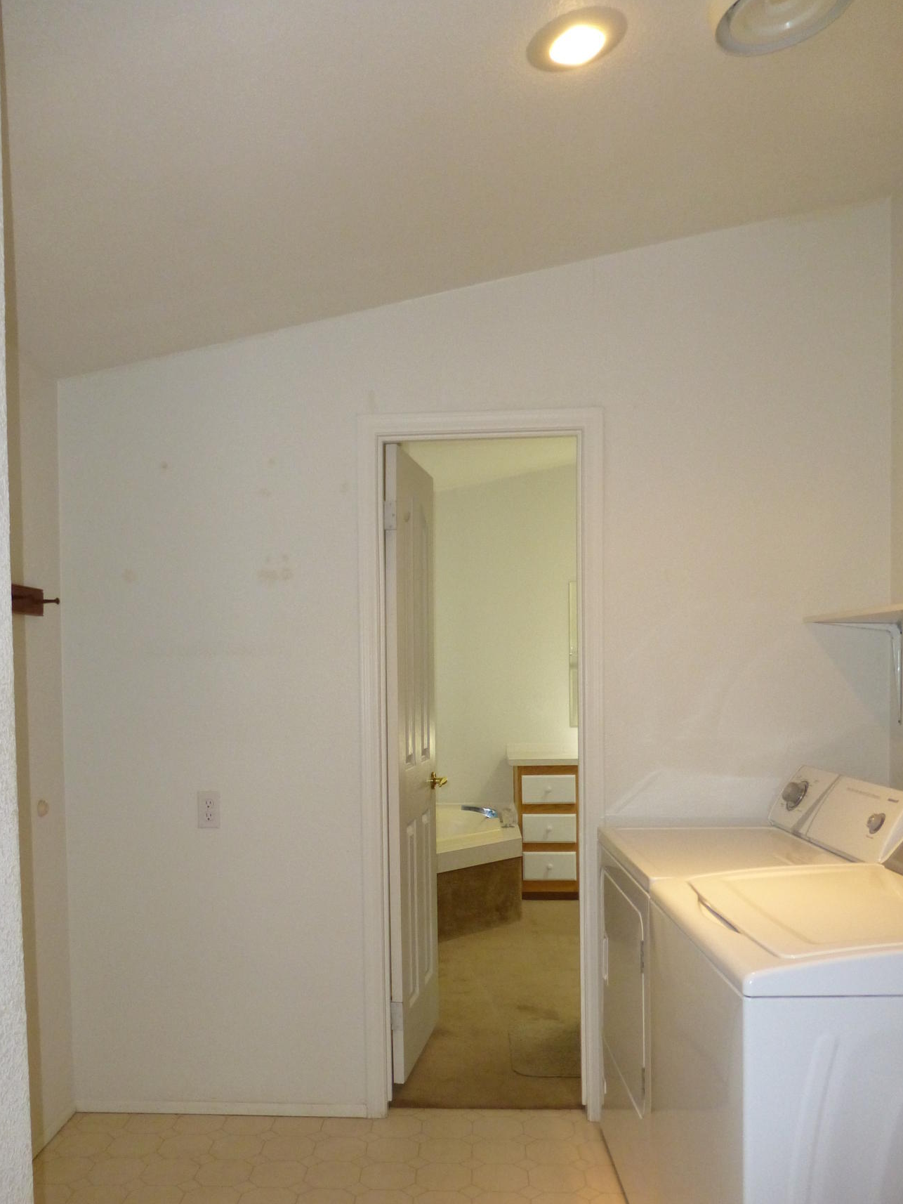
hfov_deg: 49.7
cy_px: 698
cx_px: 401
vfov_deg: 63.1
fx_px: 974
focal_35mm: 28
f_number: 3.3
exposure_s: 1/60
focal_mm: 4.3
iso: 400
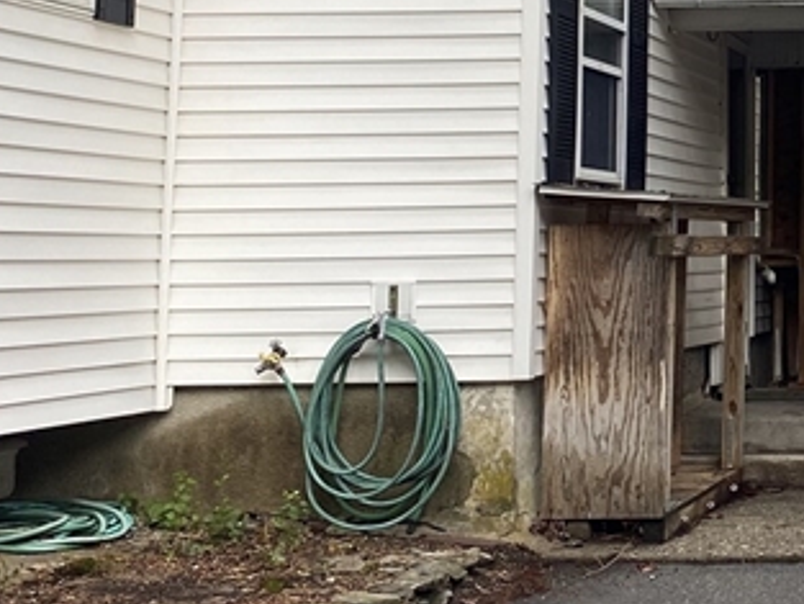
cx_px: 1071
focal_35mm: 85
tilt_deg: +7.8
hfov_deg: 20.8
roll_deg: +0.1
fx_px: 1975
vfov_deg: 17.1
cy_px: 57
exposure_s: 1/122
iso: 50
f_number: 1.8
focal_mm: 4.25
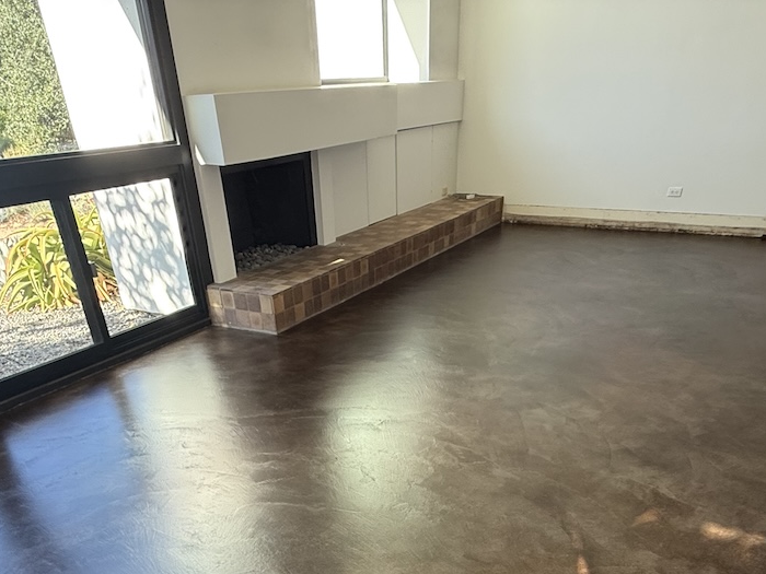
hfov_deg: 63.4
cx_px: 374
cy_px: 572
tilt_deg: -38.5
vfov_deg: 42.9
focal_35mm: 28
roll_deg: +1.3
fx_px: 620
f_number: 2.2
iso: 100
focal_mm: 2.22
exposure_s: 1/99
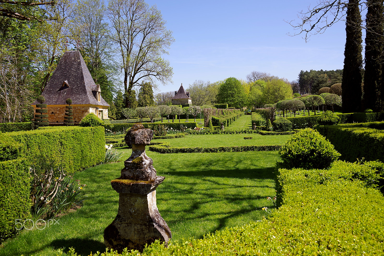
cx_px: 192
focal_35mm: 31
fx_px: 331
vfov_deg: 42.4
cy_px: 128
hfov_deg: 60.3
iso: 100
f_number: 10
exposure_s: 1/80
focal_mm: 31
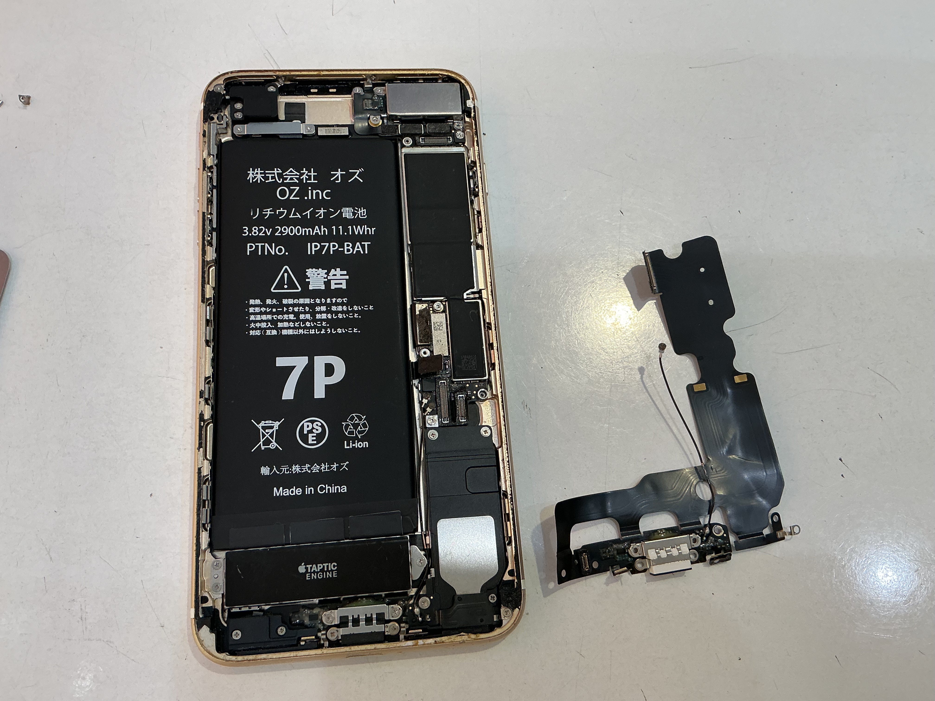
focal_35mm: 29
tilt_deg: -72.3
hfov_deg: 61.7
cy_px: 350
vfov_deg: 48.2
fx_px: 783
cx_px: 468
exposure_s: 1/120
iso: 50
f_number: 1.8
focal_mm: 3
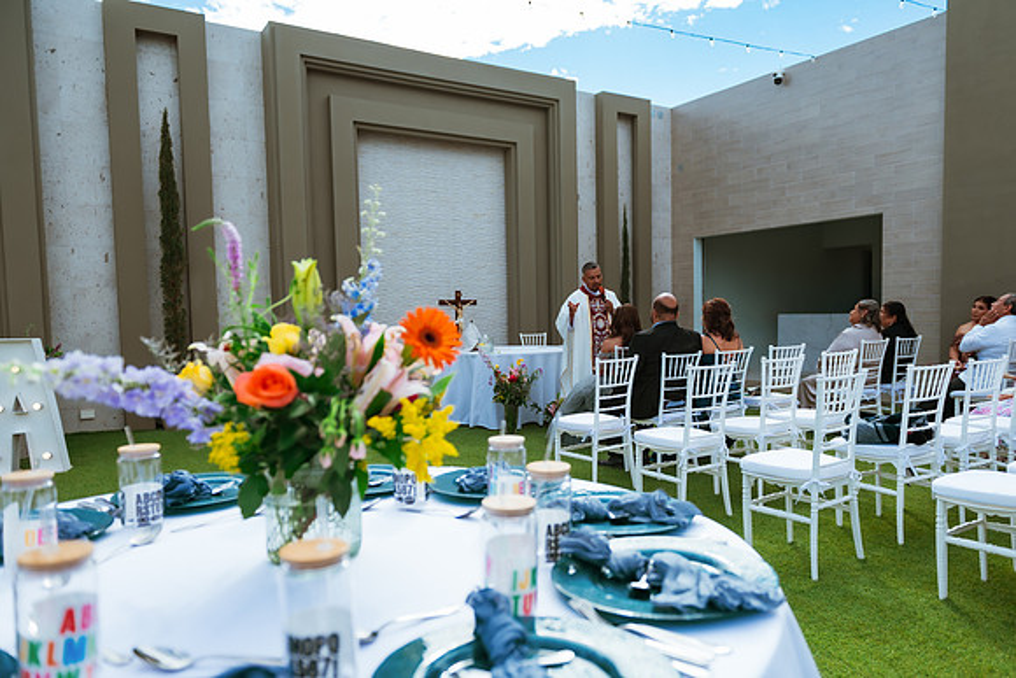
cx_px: 545
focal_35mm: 26
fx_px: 727
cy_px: 364
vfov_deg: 49.9
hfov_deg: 69.8
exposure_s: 1/1250
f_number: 2.8
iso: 100
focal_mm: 24
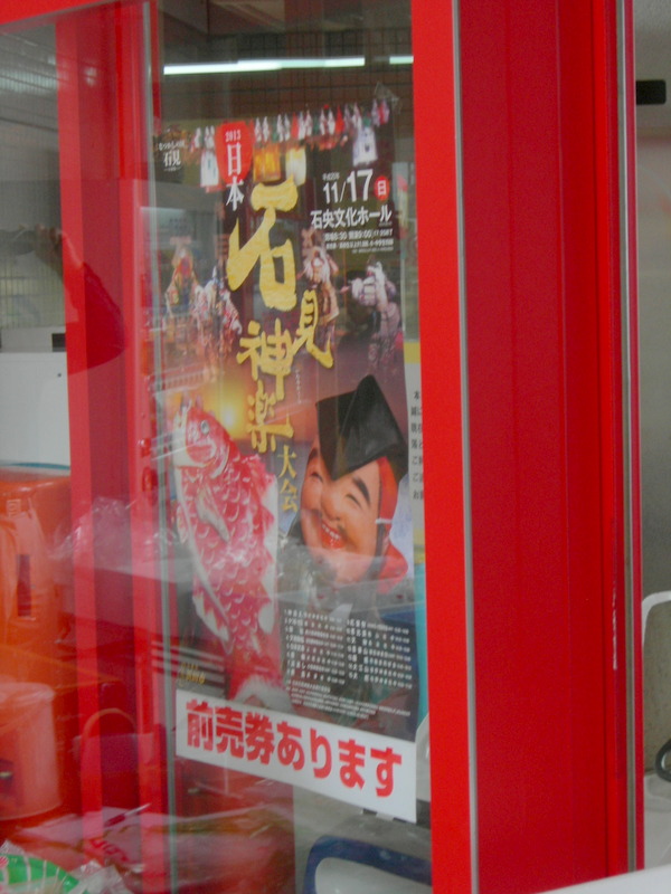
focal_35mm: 85
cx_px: 336
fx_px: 2197
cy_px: 447
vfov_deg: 23.0
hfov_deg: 17.4
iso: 100
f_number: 4.1
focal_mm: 17.7
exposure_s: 1/41.1
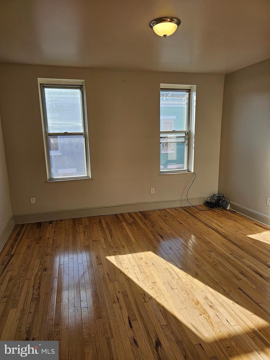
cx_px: 135
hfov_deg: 58.9
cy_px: 180
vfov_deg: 73.9
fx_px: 239
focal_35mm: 23
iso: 10
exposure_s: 1/163
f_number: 1.7
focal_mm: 6.3
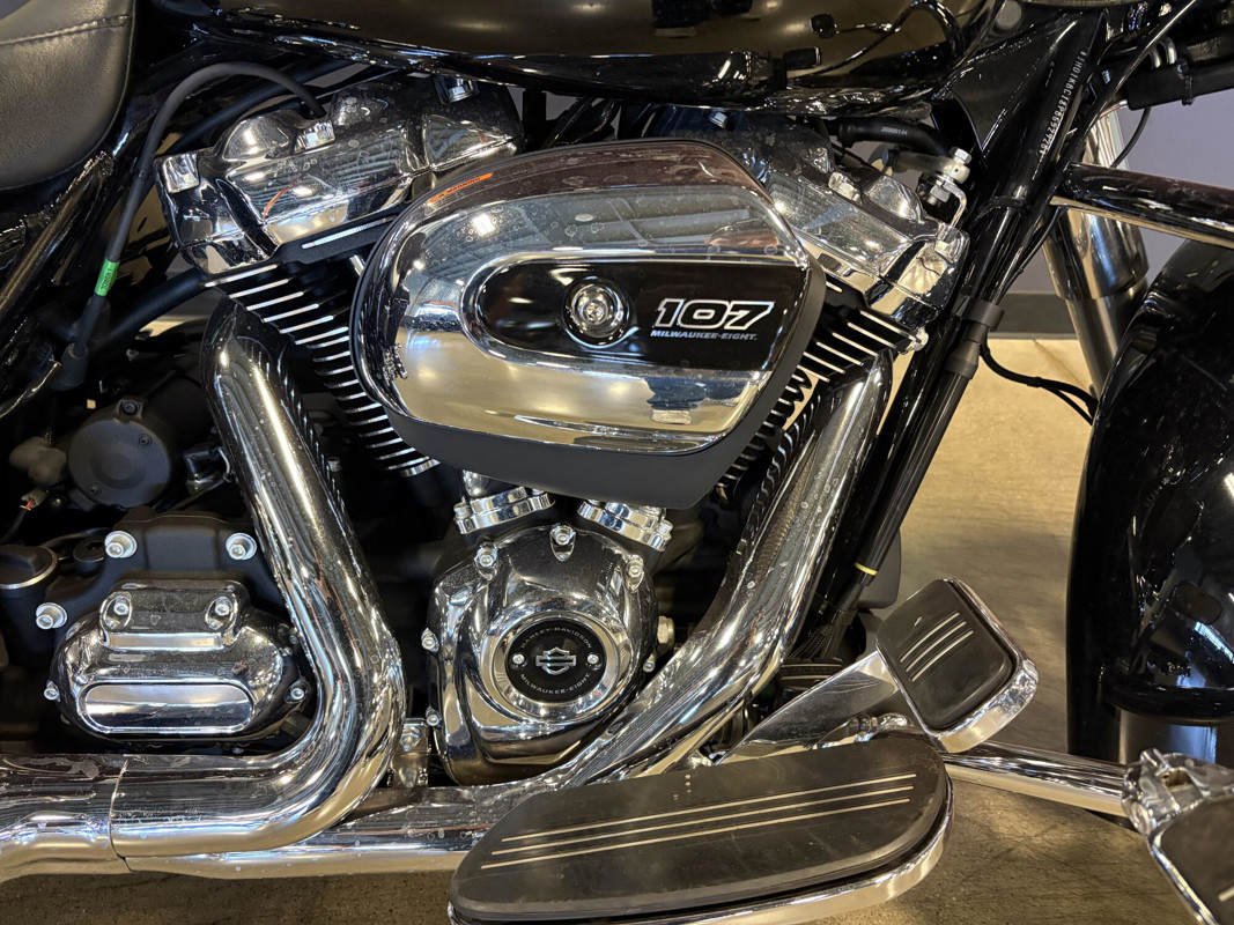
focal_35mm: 26
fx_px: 927
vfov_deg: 53.1
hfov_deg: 67.3
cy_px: 462
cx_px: 617
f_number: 1.6
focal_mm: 5.96
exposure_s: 1/60
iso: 500
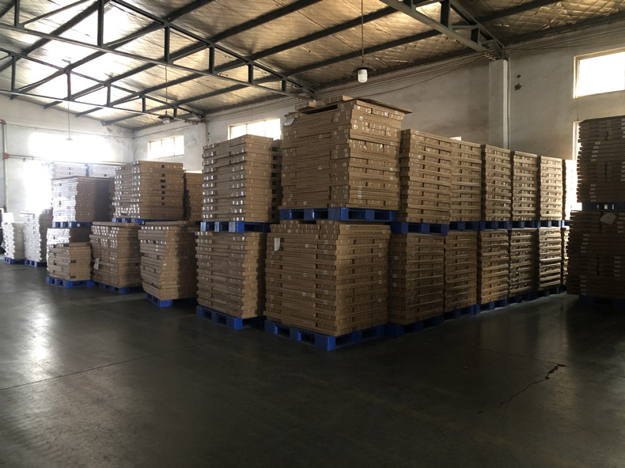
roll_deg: +0.2
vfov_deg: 49.7
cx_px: 312
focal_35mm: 28
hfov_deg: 63.5
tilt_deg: -2.0
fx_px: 505
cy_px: 234
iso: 100
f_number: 1.8
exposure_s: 1/4
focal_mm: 3.99
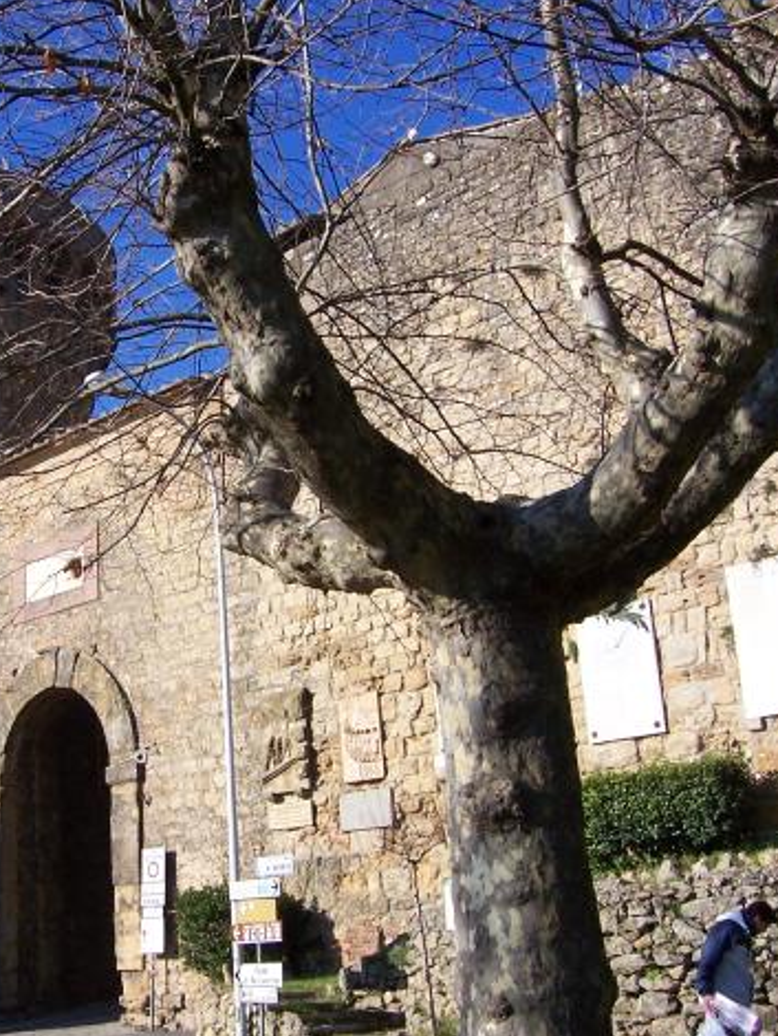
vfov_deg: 38.9
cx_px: 141
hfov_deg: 29.0
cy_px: 525
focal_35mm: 49
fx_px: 1467
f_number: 4.8
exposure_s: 1/350
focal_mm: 6
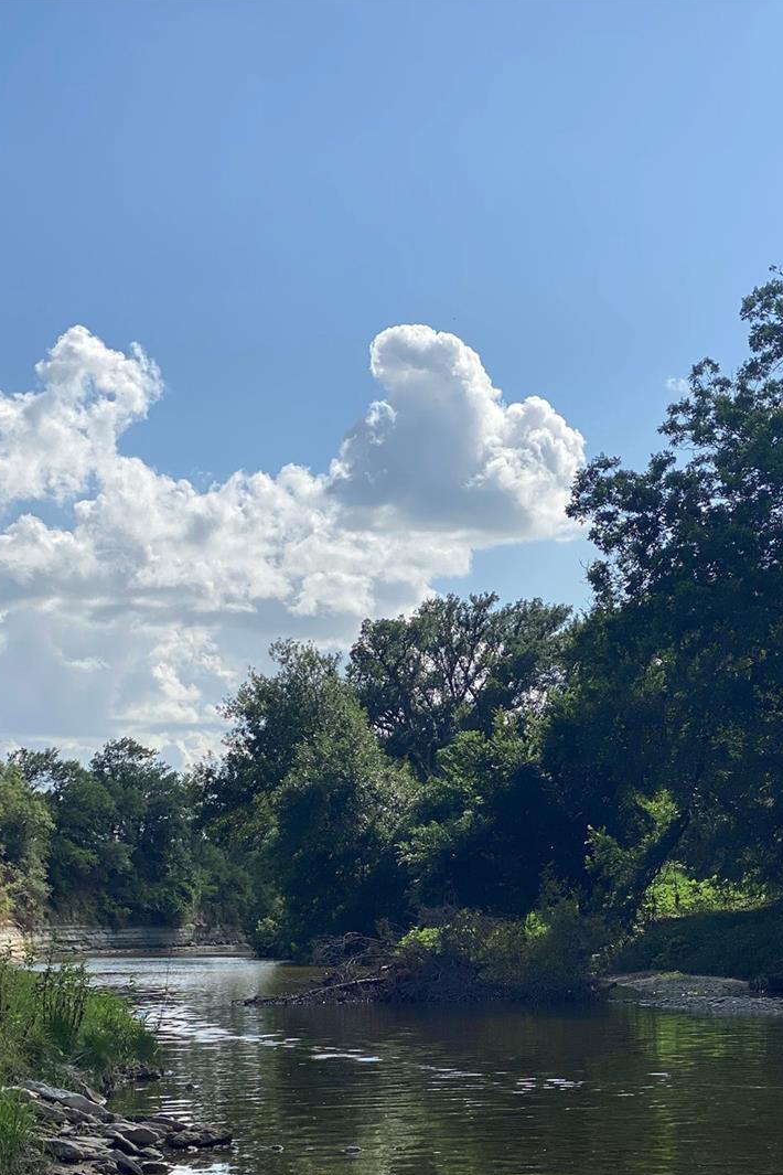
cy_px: 842
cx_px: 609
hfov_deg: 17.4
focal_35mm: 78
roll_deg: +0.1
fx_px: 2545
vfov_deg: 25.8
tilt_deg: +3.8
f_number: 2
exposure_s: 1/2179
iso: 20
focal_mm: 6
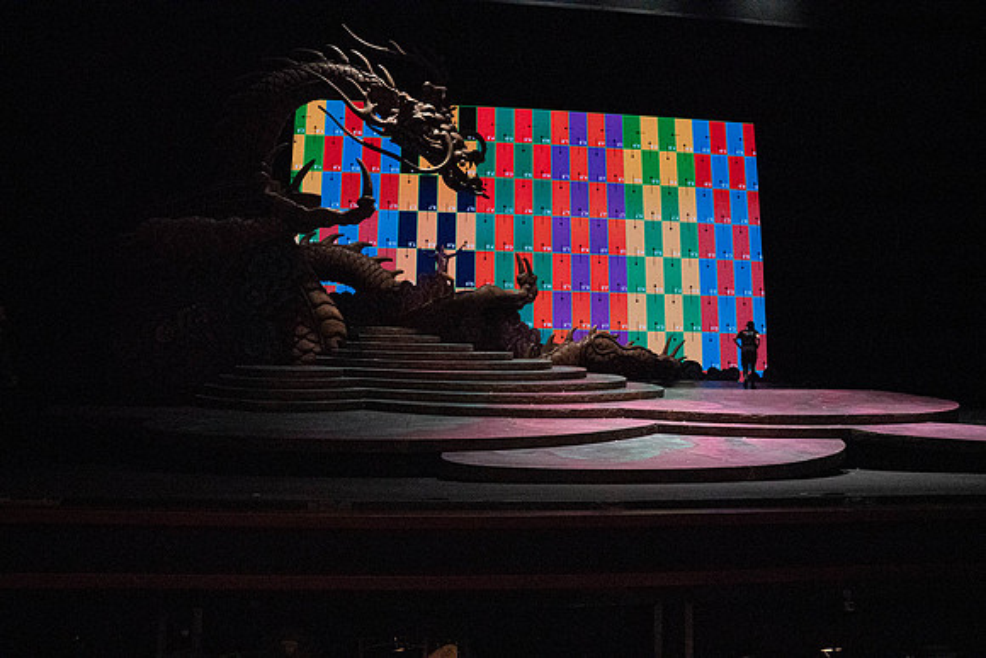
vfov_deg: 53.2
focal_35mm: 24
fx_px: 657
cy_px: 329
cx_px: 493
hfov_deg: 73.7
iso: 25600
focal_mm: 24
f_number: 9
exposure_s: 1/400
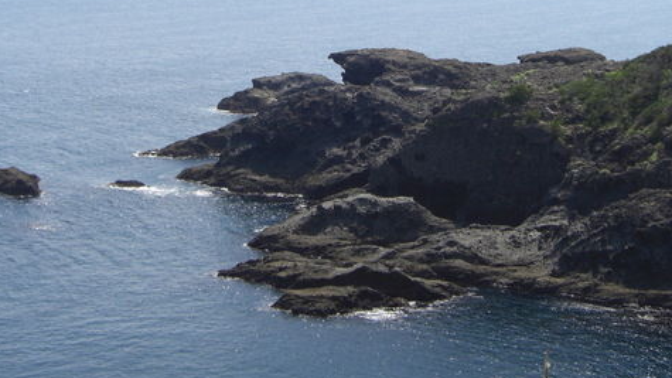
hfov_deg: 29.8
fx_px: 1265
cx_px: 344
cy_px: 4
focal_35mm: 71
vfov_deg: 16.6
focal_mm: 7.9
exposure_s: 1/800
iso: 80
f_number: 4
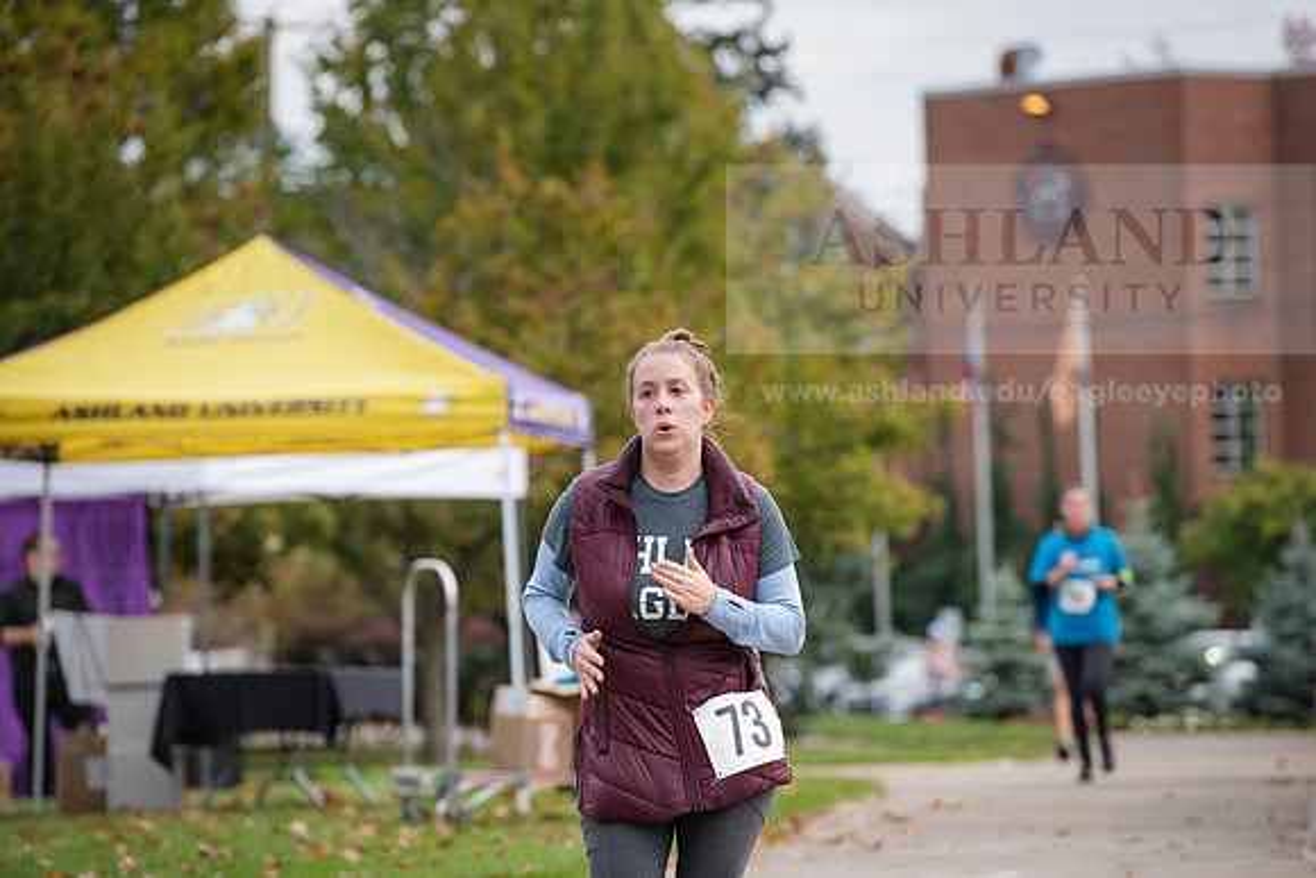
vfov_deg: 6.9
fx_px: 7312
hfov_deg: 10.3
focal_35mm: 200
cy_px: 439
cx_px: 658
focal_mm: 200
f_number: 5
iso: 400
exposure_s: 1/400
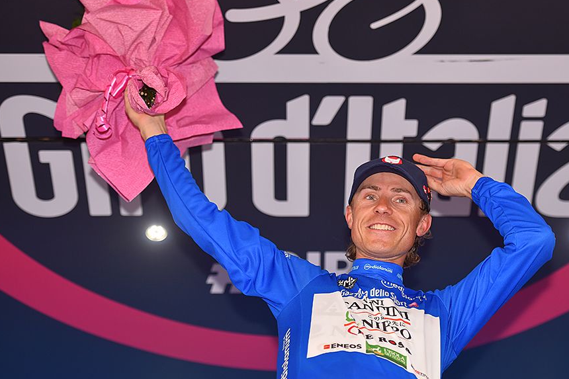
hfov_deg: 19.1
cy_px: 191
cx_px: 324
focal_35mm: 107
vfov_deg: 12.8
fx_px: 1691
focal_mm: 92
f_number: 2.8
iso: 640
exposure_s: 1/640
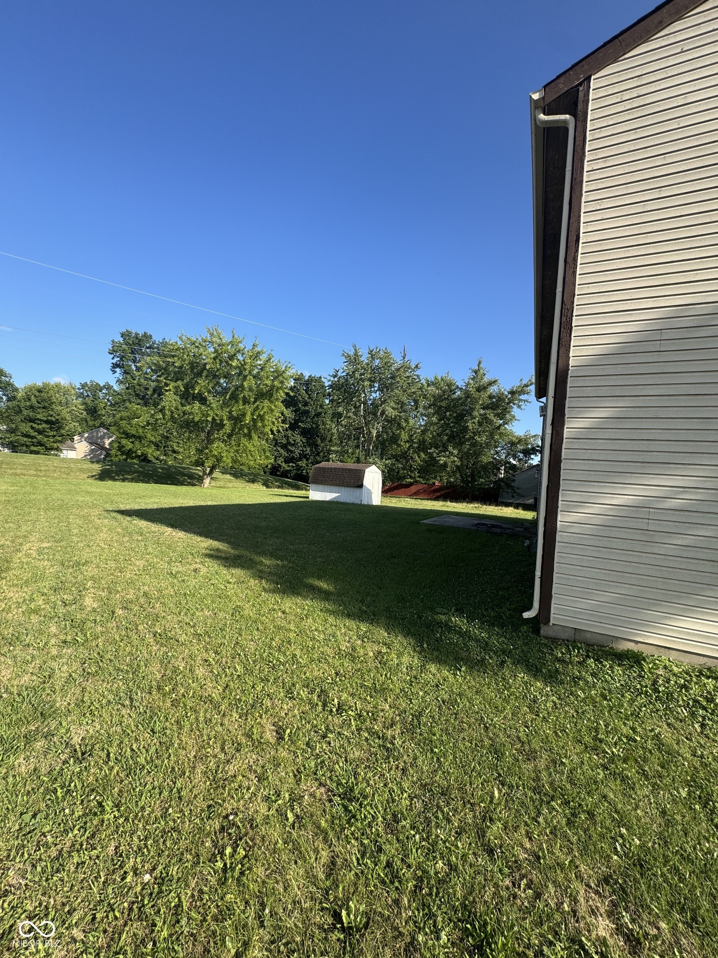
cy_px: 479
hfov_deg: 85.7
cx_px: 359
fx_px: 387
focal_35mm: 14
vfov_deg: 102.1
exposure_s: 1/831
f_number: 2.2
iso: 50
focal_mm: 2.22
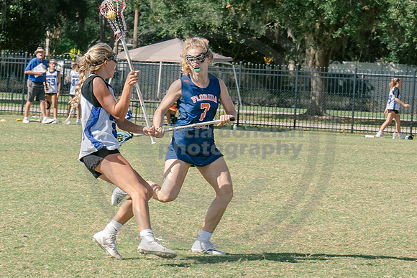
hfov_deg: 9.3
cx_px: 232
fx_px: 2571
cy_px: 142
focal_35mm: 222
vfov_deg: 6.2
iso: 250
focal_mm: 70
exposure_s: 1/1000
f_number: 5.6
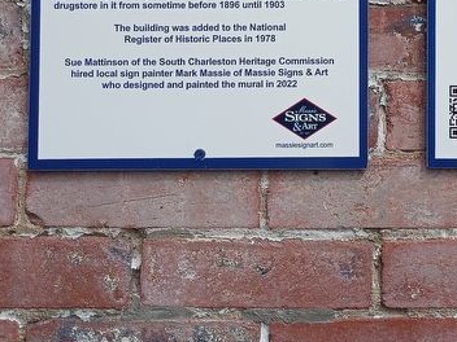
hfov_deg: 28.7
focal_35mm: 66
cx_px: 371
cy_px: -23
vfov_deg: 21.3
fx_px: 871
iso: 102
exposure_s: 1/997
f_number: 1.8
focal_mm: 4.27
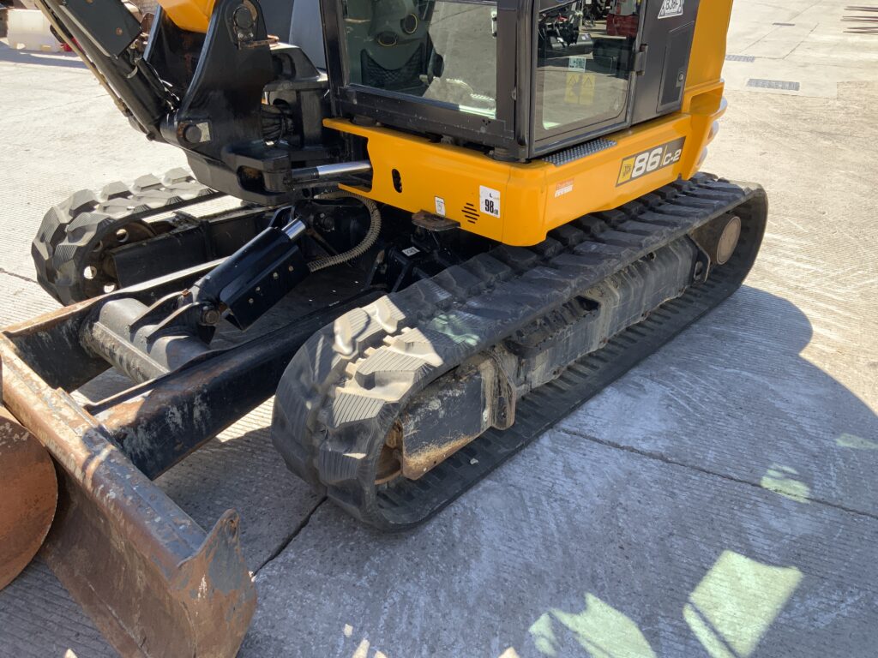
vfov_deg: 48.2
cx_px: 439
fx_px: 736
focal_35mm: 29
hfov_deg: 61.7
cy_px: 329
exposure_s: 1/400
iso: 16
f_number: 1.8
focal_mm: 3
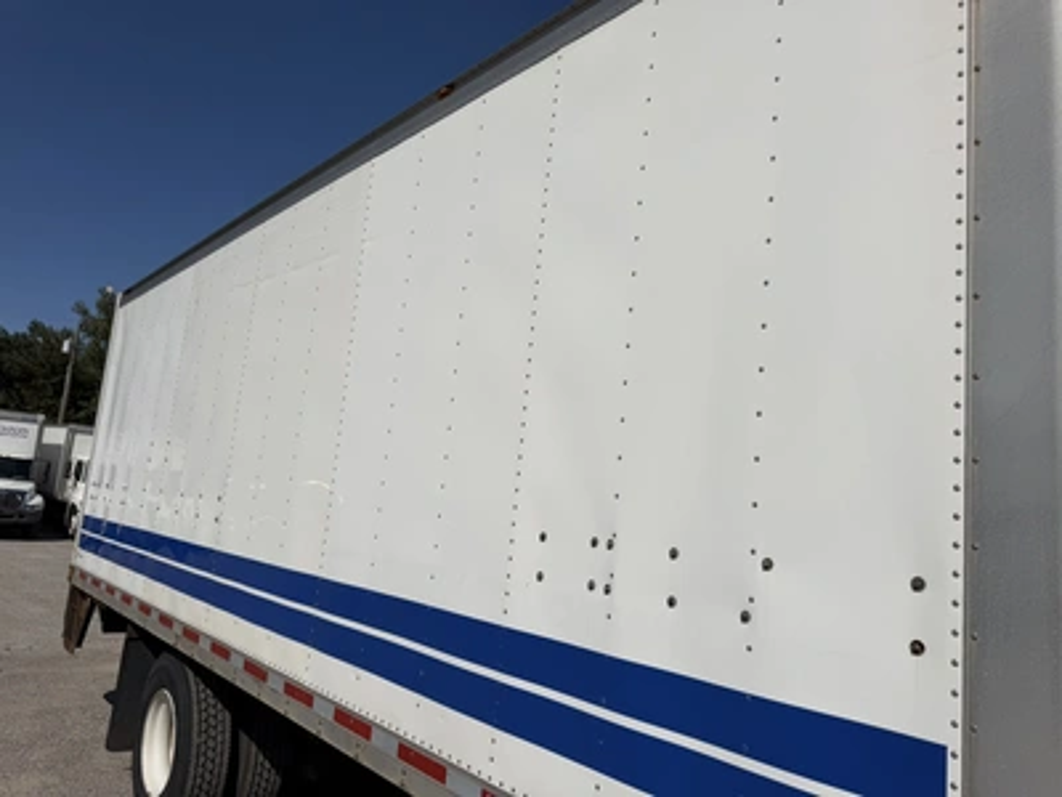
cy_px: 398
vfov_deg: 56.8
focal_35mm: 24
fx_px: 736
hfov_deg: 71.6
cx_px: 531
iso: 80
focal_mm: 6.76
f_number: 1.78
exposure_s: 1/22727
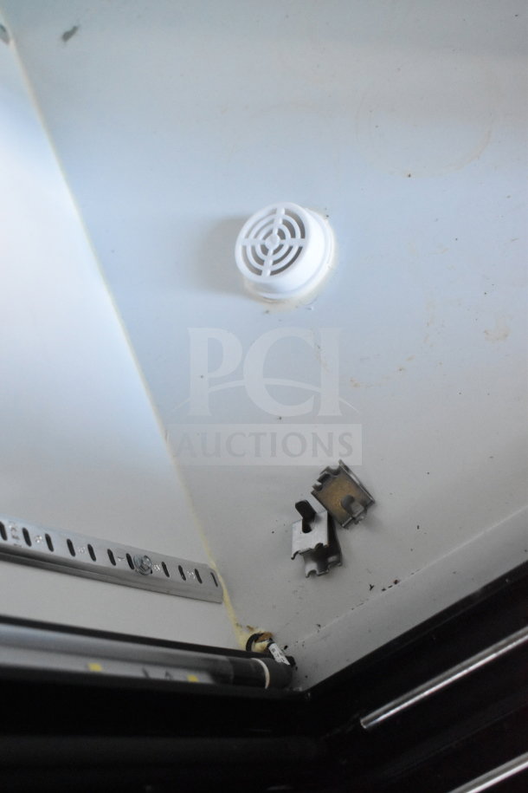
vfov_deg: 43.6
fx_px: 990
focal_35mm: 45
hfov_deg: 29.9
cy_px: 396
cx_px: 264
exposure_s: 1/160
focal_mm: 30
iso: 6400
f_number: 6.3
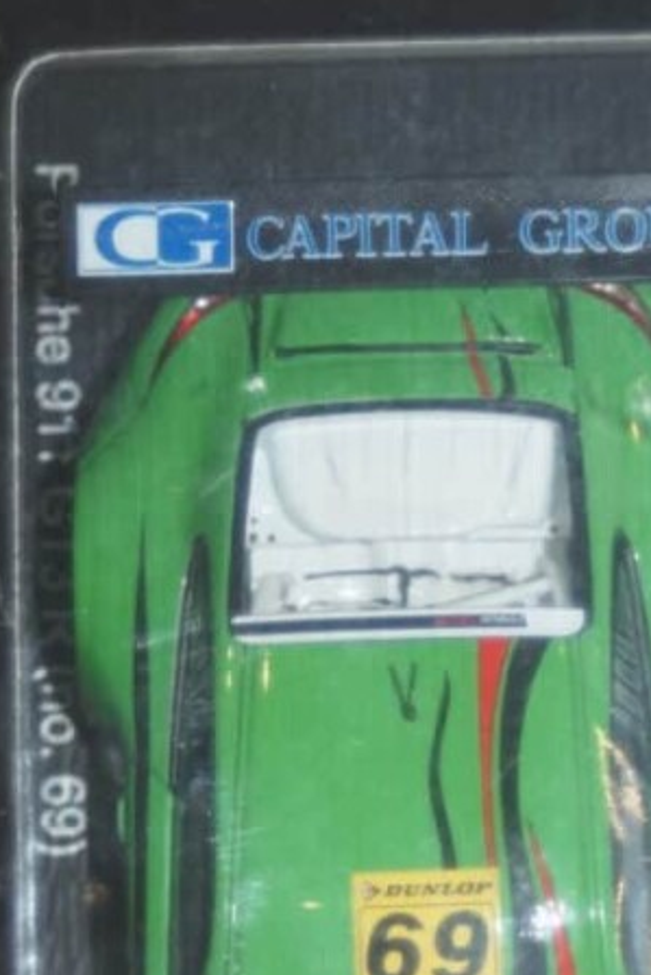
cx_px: 398
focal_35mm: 211
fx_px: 5719
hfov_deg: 6.5
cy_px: 866
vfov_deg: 9.7
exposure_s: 1/80
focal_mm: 70
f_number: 5.6
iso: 500
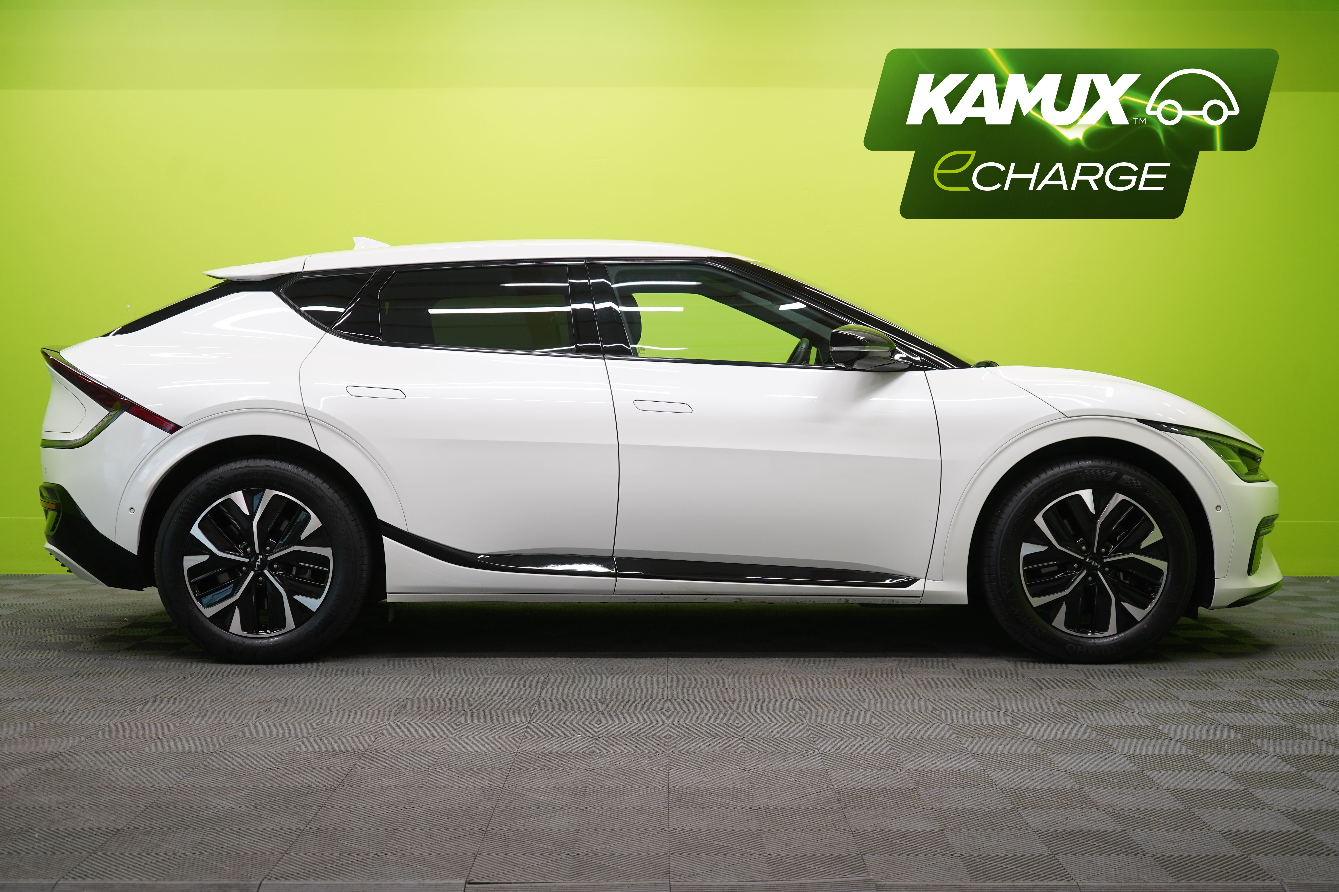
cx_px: 670
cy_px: 446
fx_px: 1674
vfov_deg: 29.9
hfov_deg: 43.6
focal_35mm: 45
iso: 400
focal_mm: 45
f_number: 5
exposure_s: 1/40
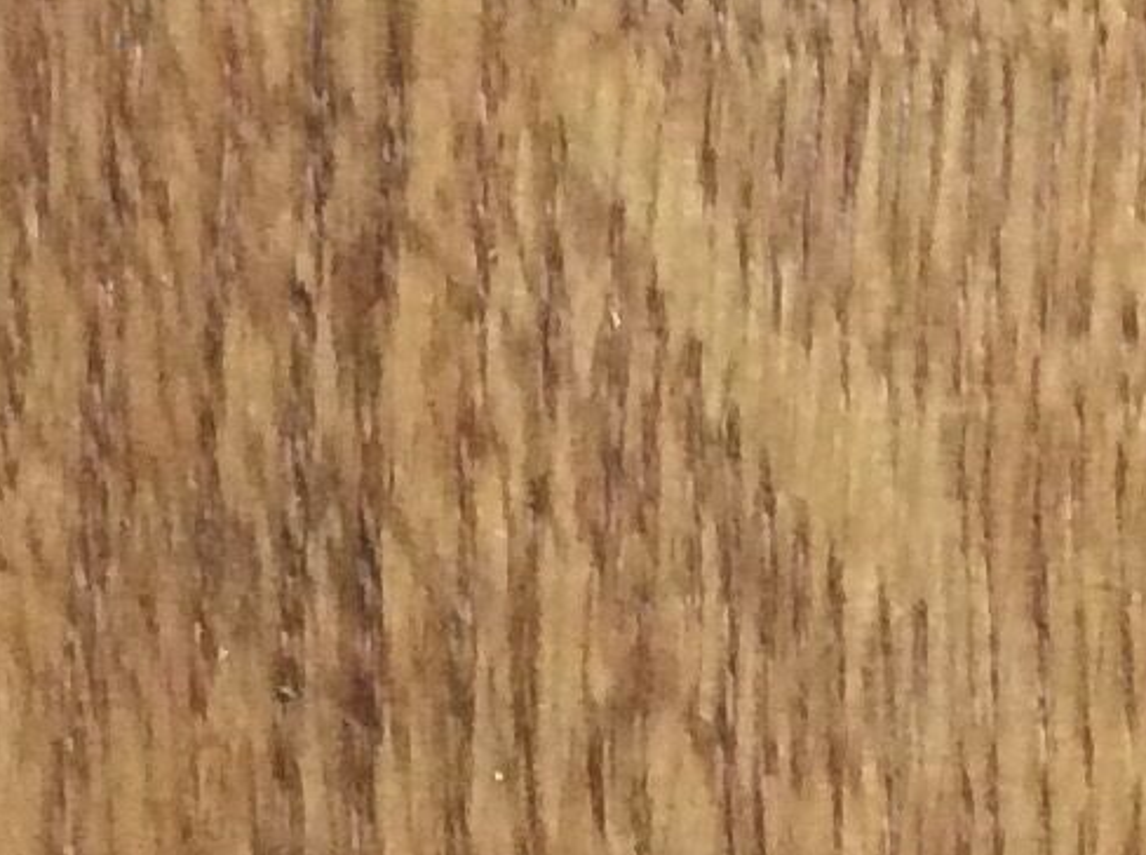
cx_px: 364
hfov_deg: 11.6
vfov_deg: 8.1
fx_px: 5617
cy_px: 1947
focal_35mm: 170
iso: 320
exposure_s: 1/17
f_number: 2.4
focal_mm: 3.3
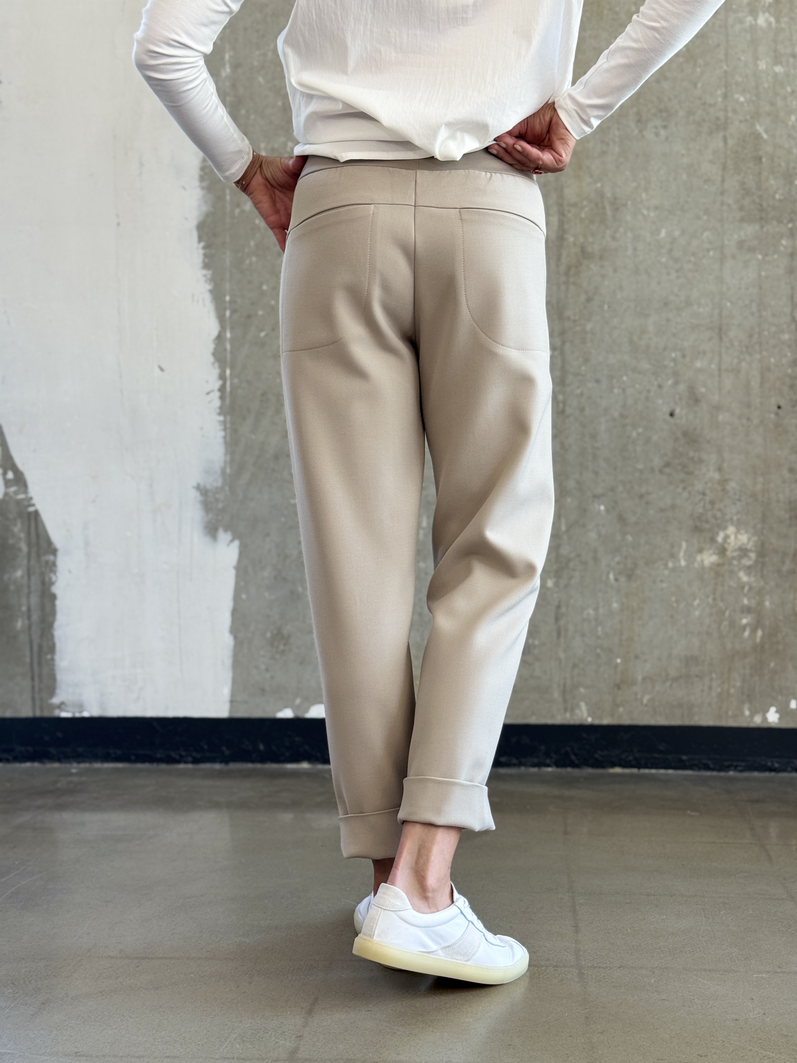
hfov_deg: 30.3
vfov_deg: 39.7
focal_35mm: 48
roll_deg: +0.4
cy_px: 532
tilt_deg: -2.5
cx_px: 398
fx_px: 1474
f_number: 1.78
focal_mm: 6.76
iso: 100
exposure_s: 1/100
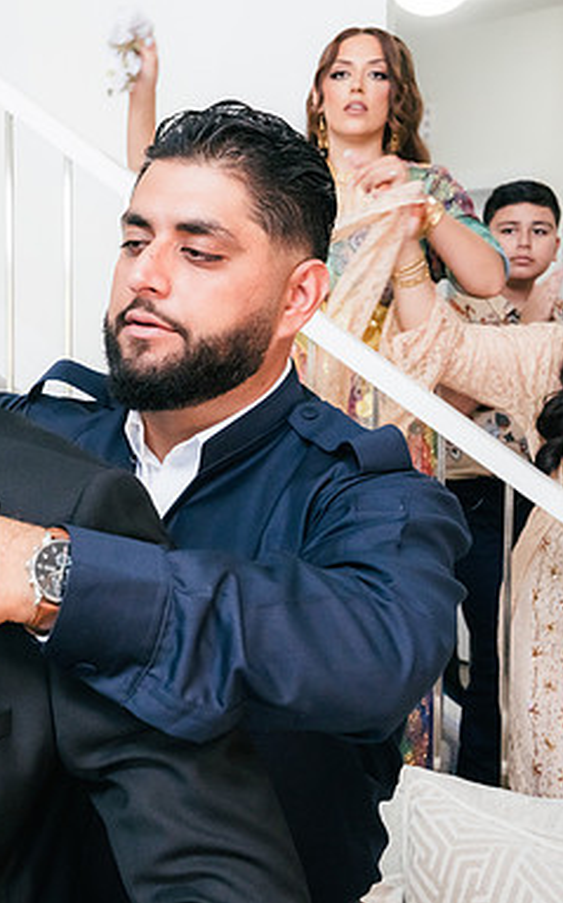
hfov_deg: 18.4
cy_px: 454
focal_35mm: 68
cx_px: -47
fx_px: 1671
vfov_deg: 30.2
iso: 6400
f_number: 9
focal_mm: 44
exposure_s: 1/160
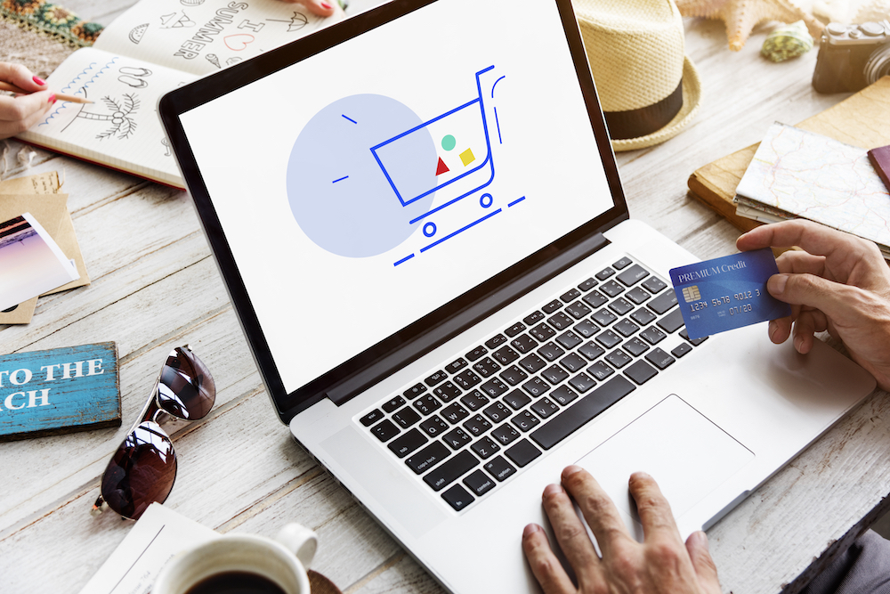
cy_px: 297
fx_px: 1236
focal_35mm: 50
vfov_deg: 27.0
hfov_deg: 39.6
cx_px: 445
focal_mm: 50
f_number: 4.5
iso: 200
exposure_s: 1/125
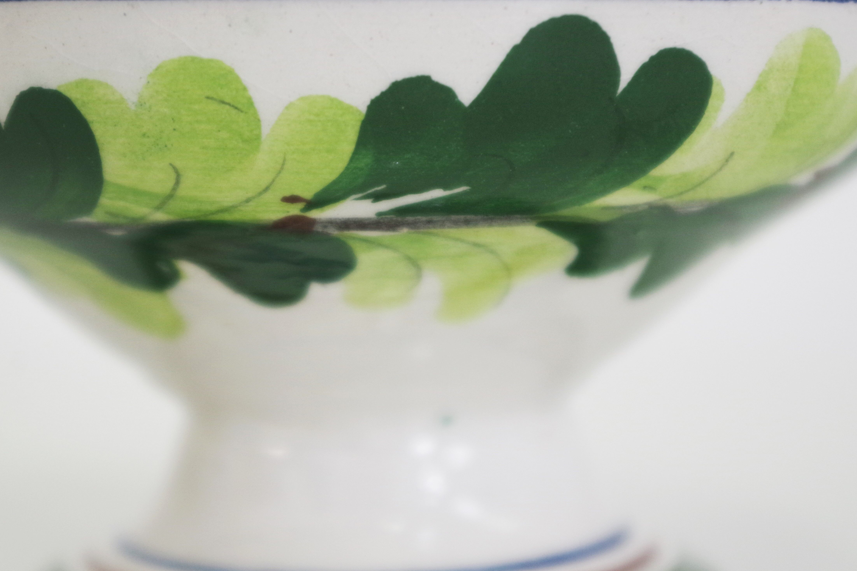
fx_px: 2595
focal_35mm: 109
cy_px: 329
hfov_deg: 18.8
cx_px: 383
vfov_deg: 12.6
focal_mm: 55
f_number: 5.6
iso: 800
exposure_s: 1/100
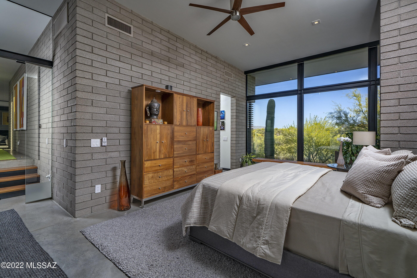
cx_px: 208
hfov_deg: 100.4
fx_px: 174
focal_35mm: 15
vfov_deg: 77.3
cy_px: 139
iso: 200
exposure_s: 1/160
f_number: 8
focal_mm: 15
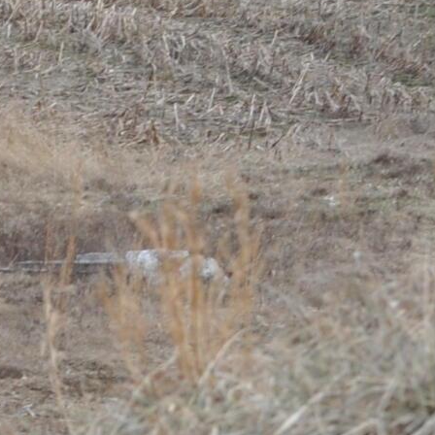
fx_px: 6666
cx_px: -648
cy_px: -86
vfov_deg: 3.7
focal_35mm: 469
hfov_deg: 3.7
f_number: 8
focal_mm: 55
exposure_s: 1/100
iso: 200
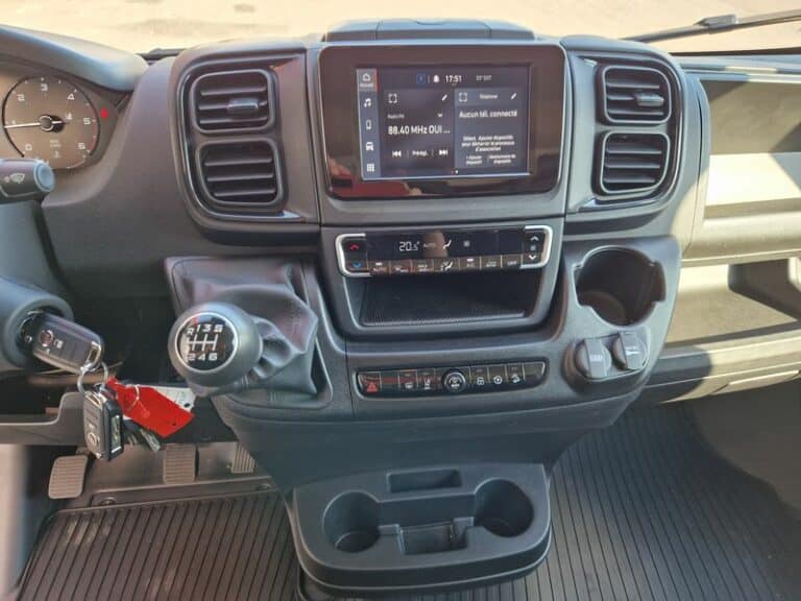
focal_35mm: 23
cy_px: 300
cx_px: 400
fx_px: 532
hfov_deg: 73.9
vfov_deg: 58.9
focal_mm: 5.4
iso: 160
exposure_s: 1/180
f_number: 1.8
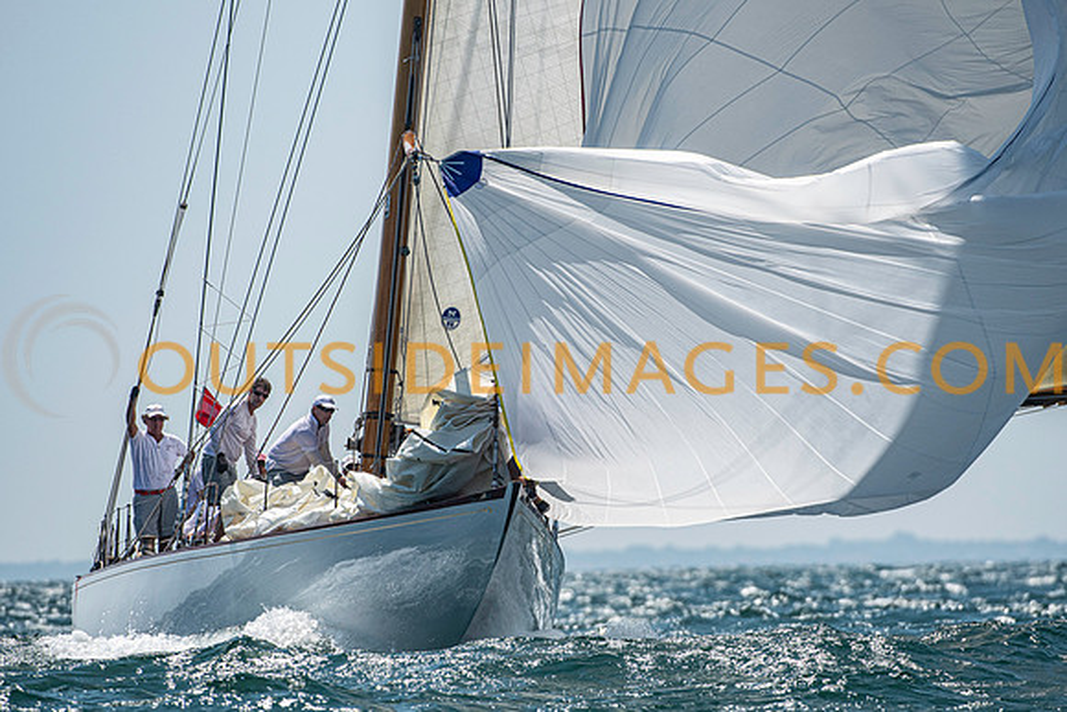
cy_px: 356
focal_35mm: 540
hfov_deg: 3.8
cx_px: 534
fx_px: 16008
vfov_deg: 2.5
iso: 400
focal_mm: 360
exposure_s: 1/3200
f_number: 5.6
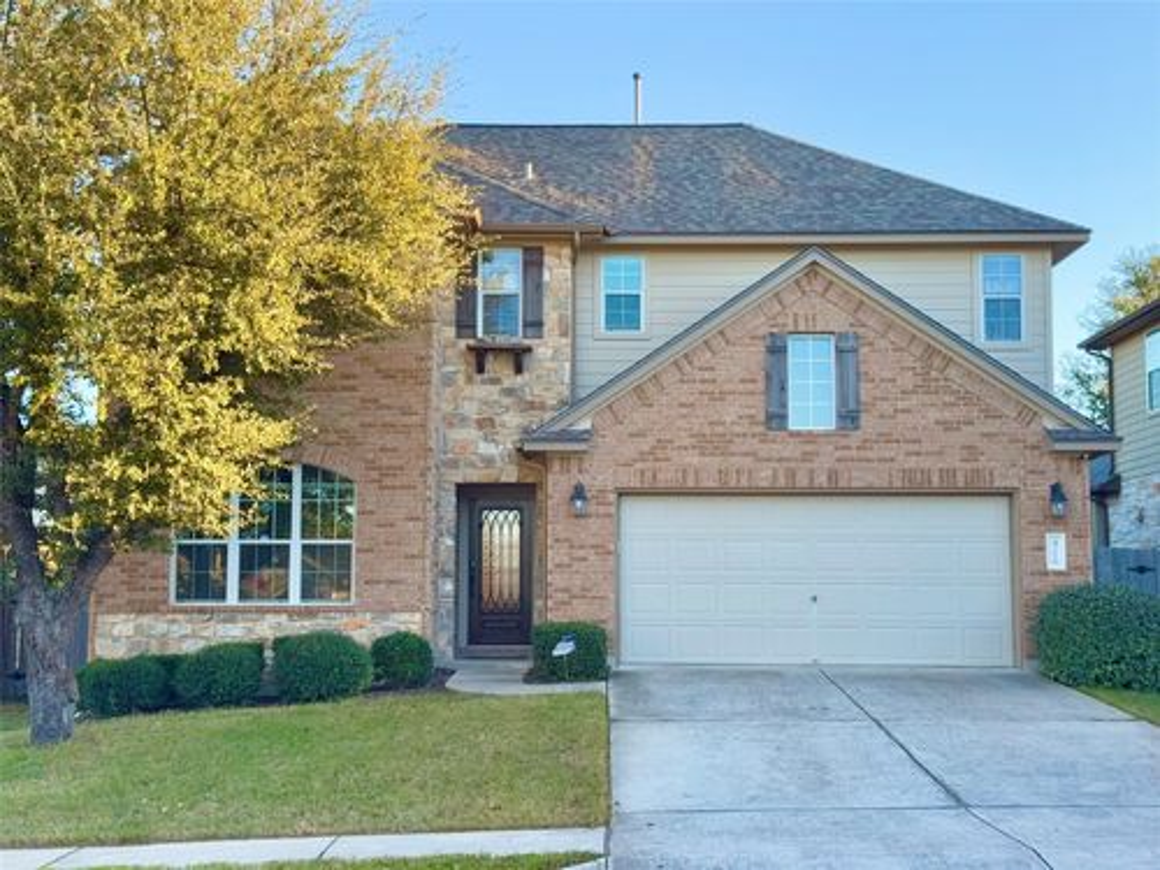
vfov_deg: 30.3
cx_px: 580
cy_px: 435
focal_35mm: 48
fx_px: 1609
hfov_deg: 39.7
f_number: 1.78
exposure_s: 1/448
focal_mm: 6.76
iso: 64
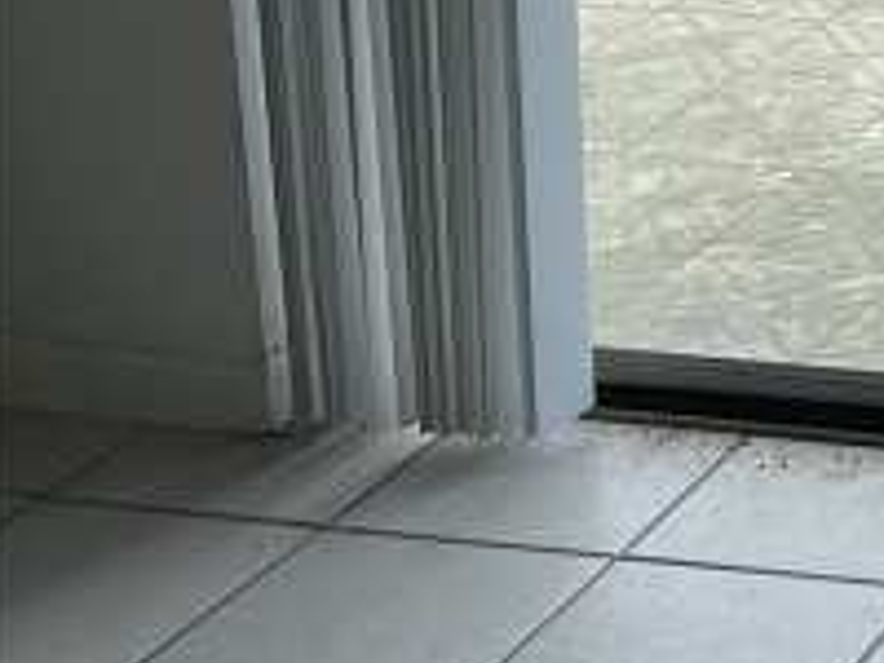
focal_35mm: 96
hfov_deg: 16.1
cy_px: -455
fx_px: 2452
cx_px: 1746
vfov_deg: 14.0
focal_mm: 6.86
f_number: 1.78
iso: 80
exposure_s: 1/2469
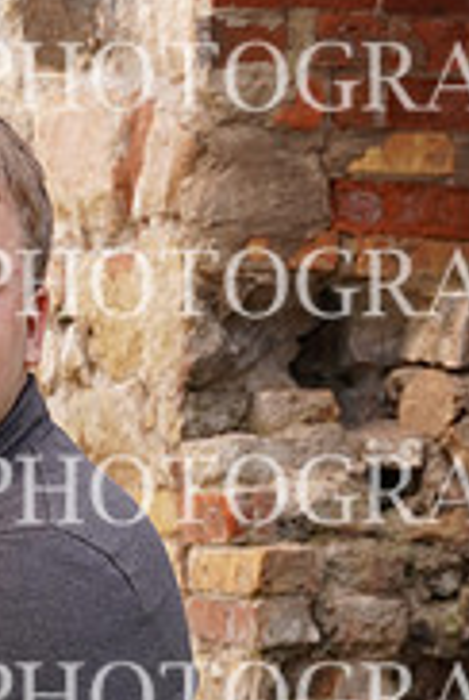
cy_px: 800
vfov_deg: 7.3
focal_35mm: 282
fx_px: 5482
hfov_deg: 4.9
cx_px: -63
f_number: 8
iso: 400
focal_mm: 59
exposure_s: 1/100
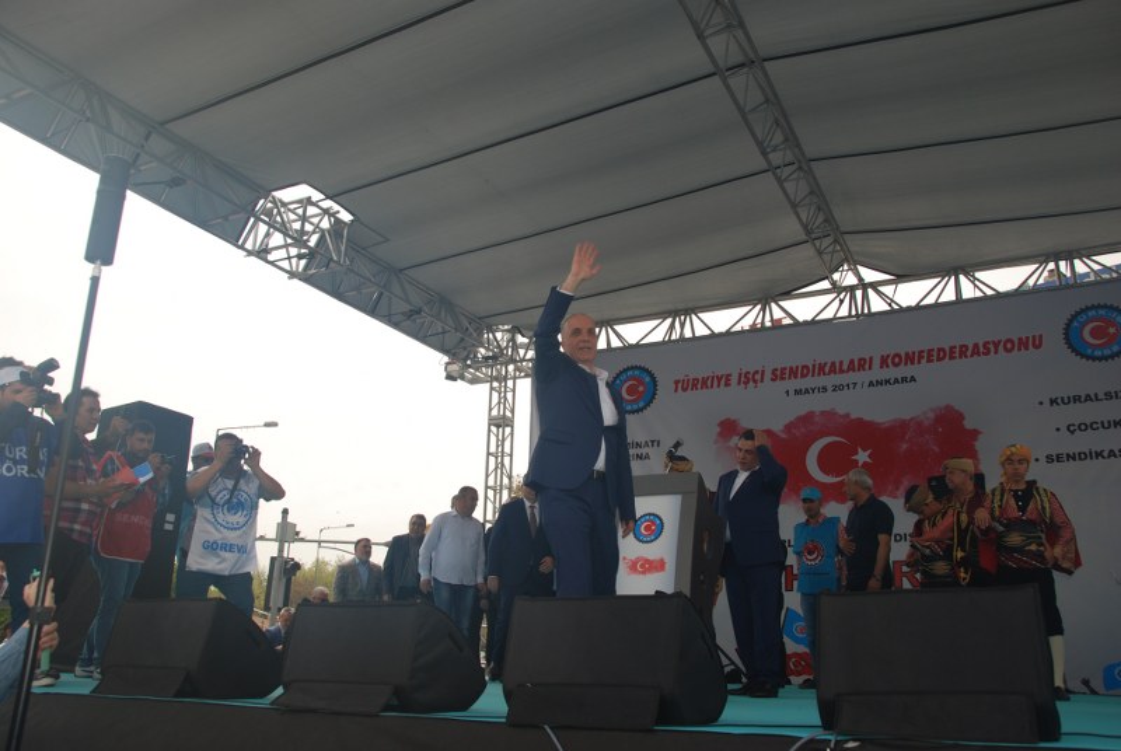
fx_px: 936
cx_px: 560
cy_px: 376
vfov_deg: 43.7
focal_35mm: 30
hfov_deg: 61.9
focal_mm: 20
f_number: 8
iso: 100
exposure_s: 1/200
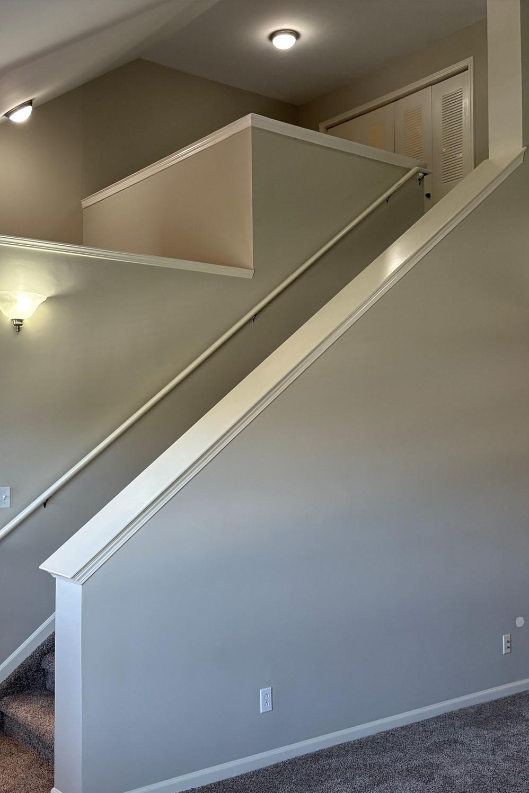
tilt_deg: +0.8
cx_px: 174
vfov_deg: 51.9
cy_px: 406
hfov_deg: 35.6
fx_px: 815
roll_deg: +0.3
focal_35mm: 37
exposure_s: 1/120
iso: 160
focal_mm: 5.96
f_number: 1.6
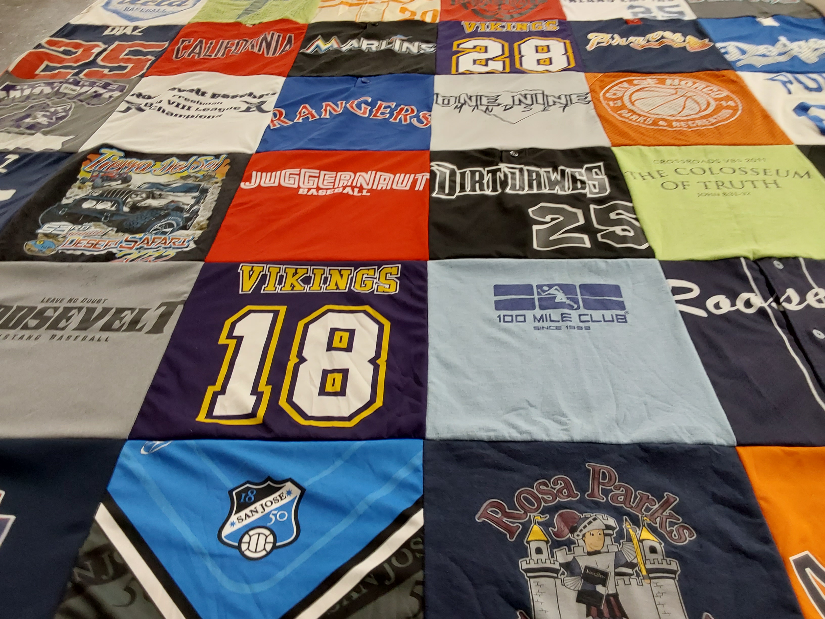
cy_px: 310
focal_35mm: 28
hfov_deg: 63.4
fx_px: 667
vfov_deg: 49.7
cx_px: 412
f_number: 1.9
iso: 125
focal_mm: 2.91
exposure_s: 1/50
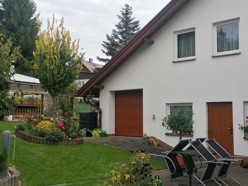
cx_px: 133
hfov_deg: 43.8
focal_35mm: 43
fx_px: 308
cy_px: 92
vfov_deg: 33.6
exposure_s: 1/415
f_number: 1.8
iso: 50
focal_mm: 4.75
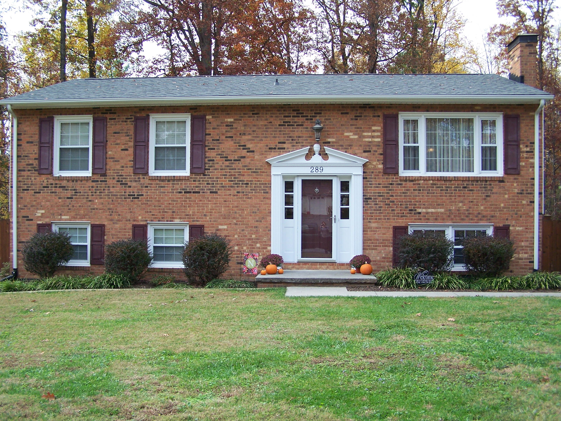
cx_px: 280
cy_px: 210
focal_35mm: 38
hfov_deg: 49.0
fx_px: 616
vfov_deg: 37.7
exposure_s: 1/250
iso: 80
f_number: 2.8
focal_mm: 6.3
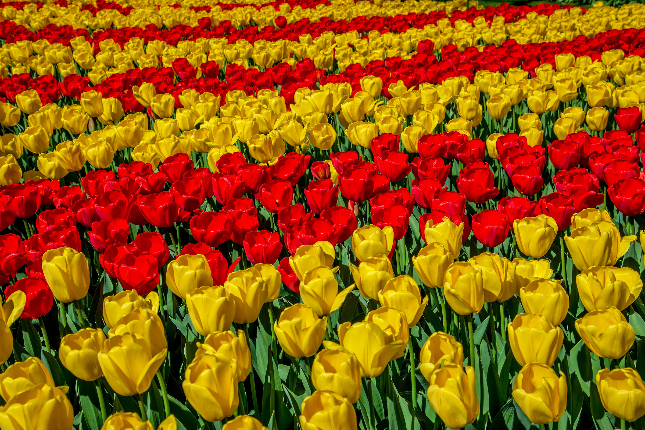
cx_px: 322
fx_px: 896
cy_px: 215
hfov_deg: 39.6
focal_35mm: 50
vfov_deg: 27.0
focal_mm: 50
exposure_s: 1/500
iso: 200
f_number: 9.5
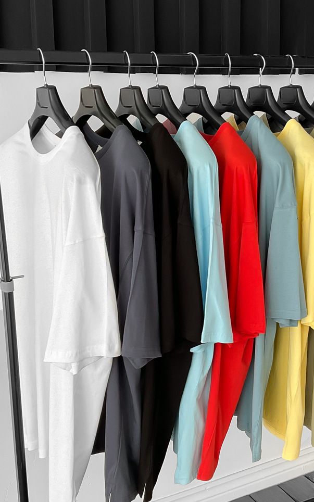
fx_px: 698
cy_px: 249
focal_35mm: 51
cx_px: 217
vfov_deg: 39.6
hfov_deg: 25.2
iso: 25
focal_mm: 3
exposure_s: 1/120
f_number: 1.8
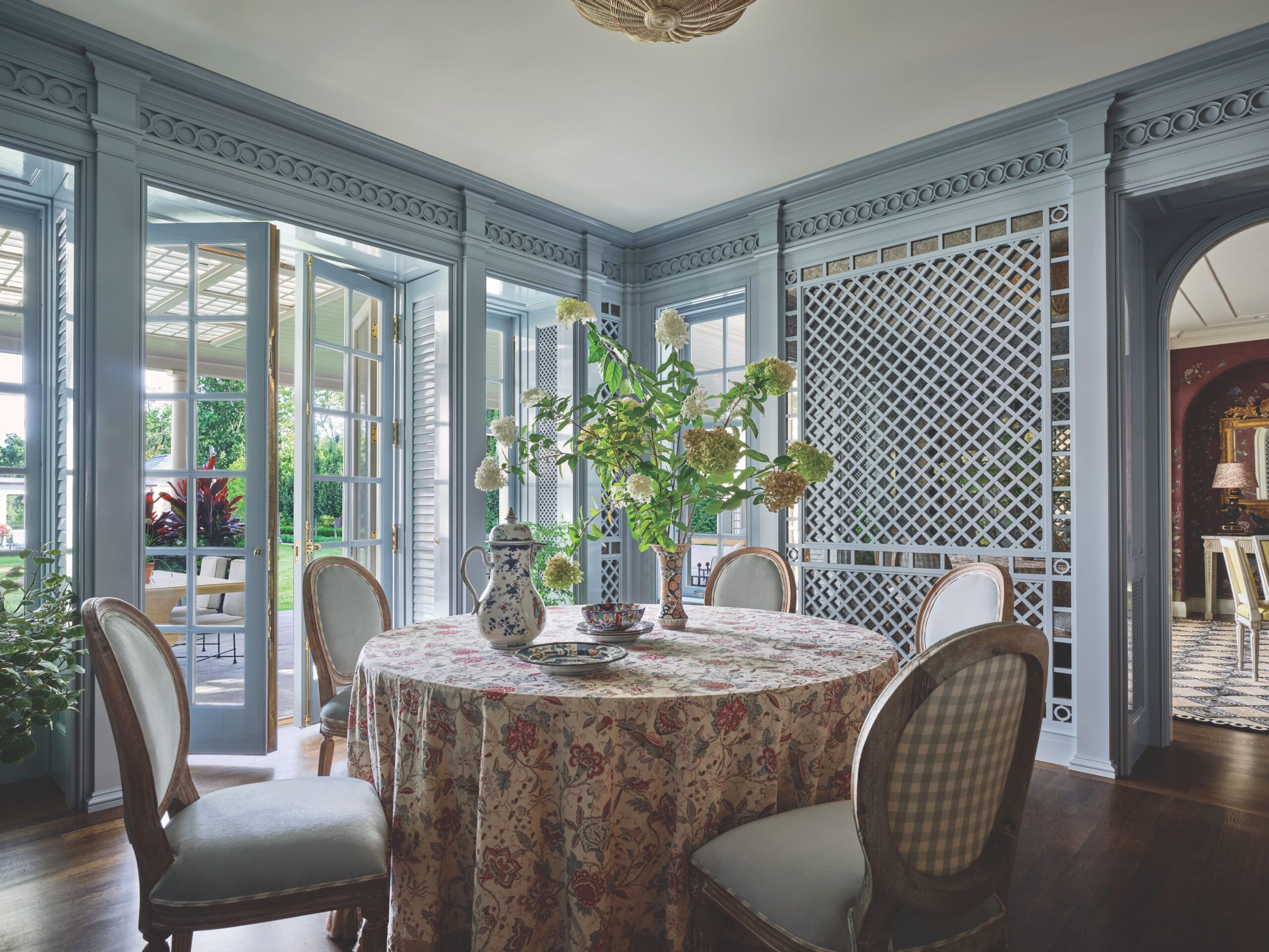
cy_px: 476
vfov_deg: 66.0
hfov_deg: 81.7
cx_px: 634
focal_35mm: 20
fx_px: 733
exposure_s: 2
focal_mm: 25.9
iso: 100
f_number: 11
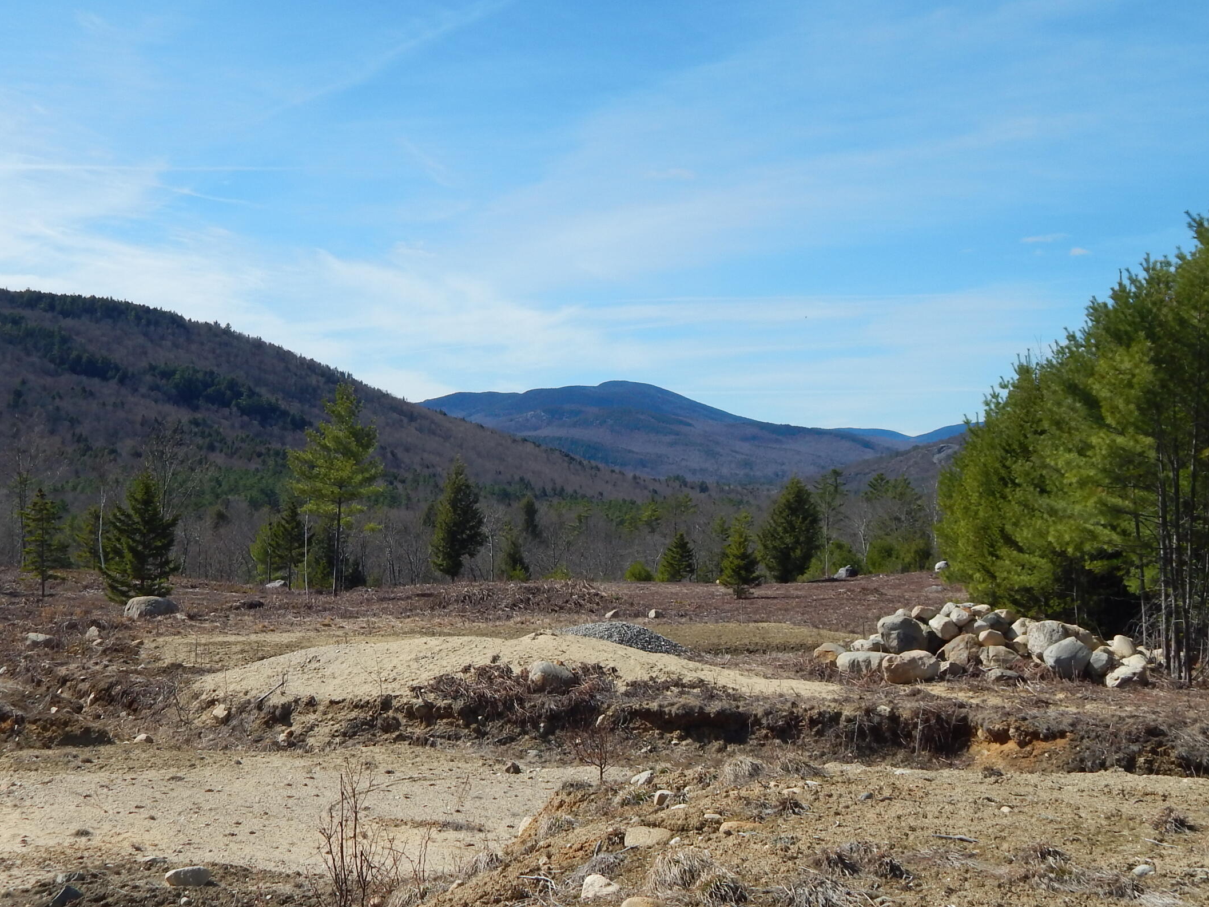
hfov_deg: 42.9
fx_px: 1537
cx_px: 563
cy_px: 406
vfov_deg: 32.8
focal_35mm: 44
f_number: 6.5
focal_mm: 5.6
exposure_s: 1/500
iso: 125
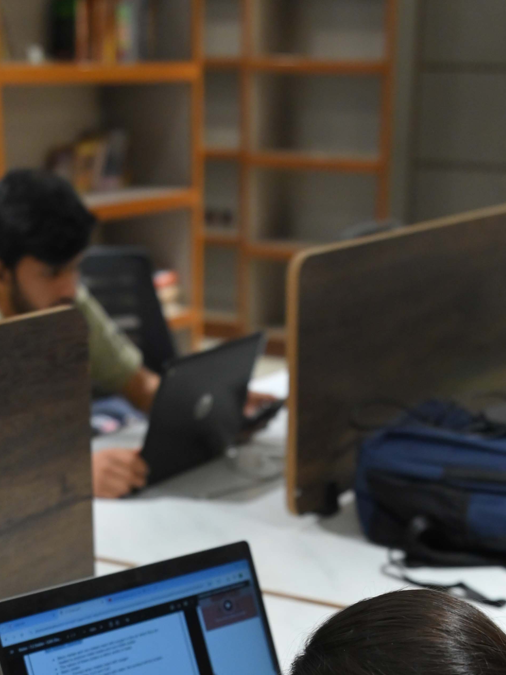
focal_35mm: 80
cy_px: 654
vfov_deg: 23.5
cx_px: 243
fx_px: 1559
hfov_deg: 18.4
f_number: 2.8
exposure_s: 1/100
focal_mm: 35
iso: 2500
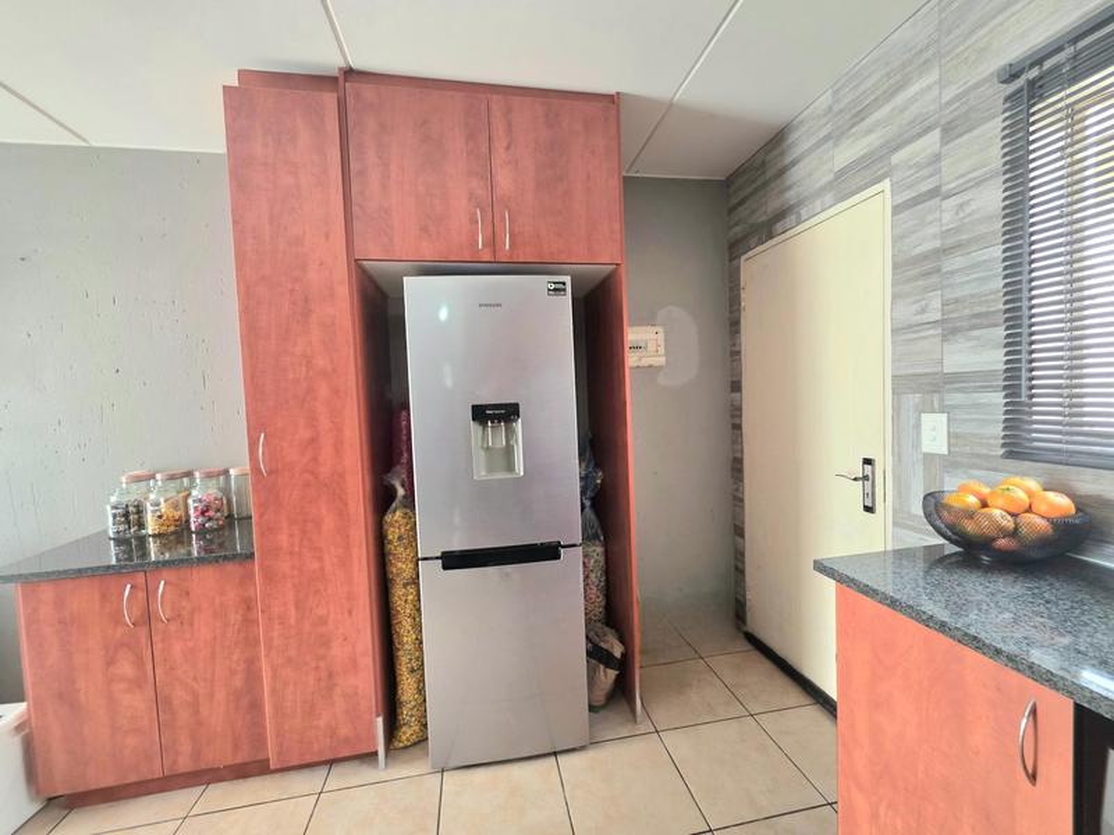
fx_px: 418
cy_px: 418
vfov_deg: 89.9
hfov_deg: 106.2
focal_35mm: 13
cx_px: 557
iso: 200
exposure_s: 1/101
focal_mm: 2.2
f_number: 1.9
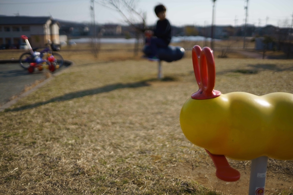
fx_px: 285
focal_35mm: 35
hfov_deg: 54.4
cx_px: 146
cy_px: 98
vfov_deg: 37.9
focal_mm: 35
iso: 50
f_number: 1.4
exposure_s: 1/3200
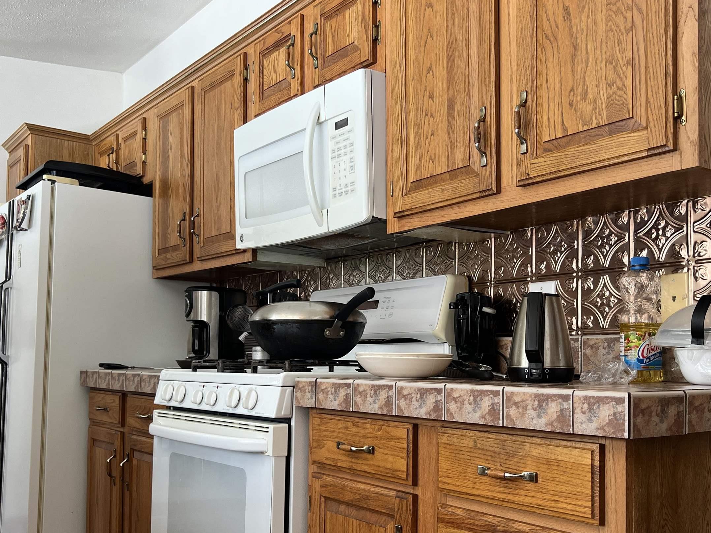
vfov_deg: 38.4
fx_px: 760
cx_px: 390
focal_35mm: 37
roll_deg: -0.6
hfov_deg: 50.1
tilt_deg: +1.4
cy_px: 340
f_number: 1.5
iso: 64
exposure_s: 1/60
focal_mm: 5.7
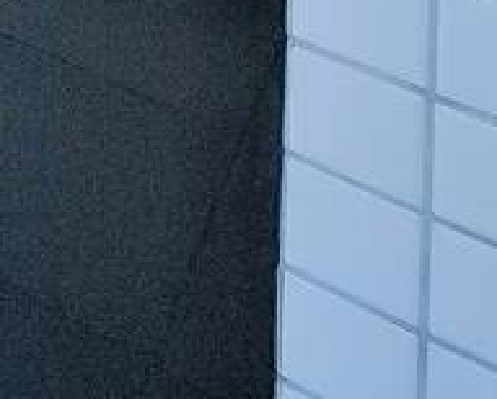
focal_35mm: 95
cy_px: -938
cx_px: -704
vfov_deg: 9.9
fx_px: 1399
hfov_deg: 13.9
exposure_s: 1/714
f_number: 2.2
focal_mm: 1.74
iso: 40
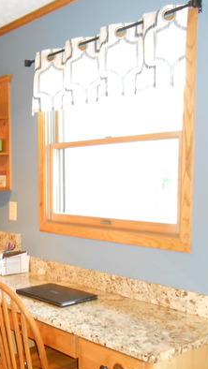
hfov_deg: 25.0
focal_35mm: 46
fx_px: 450
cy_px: 224
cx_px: 10
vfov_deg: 44.3
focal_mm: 4.6
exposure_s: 1/25
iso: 640
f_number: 3.5
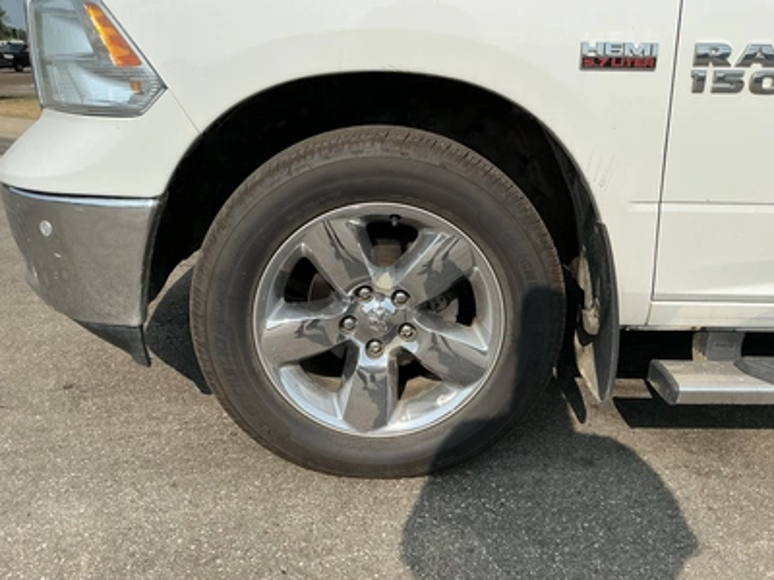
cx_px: 387
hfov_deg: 63.4
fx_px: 626
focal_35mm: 28
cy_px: 290
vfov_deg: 49.7
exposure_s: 1/2801
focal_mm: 3
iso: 25
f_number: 1.8
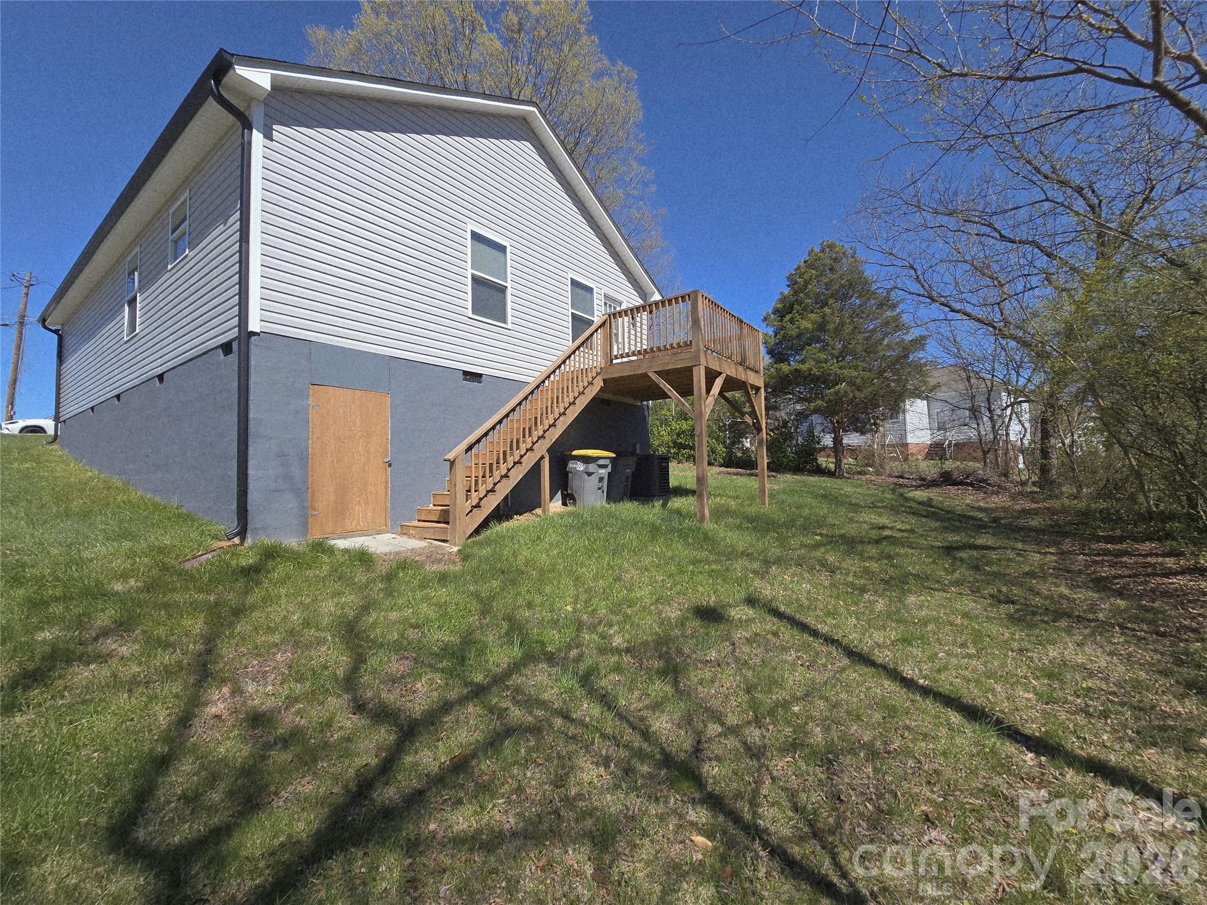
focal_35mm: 13
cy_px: 452
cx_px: 604
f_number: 2.2
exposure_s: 1/2145
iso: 50
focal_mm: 2.2
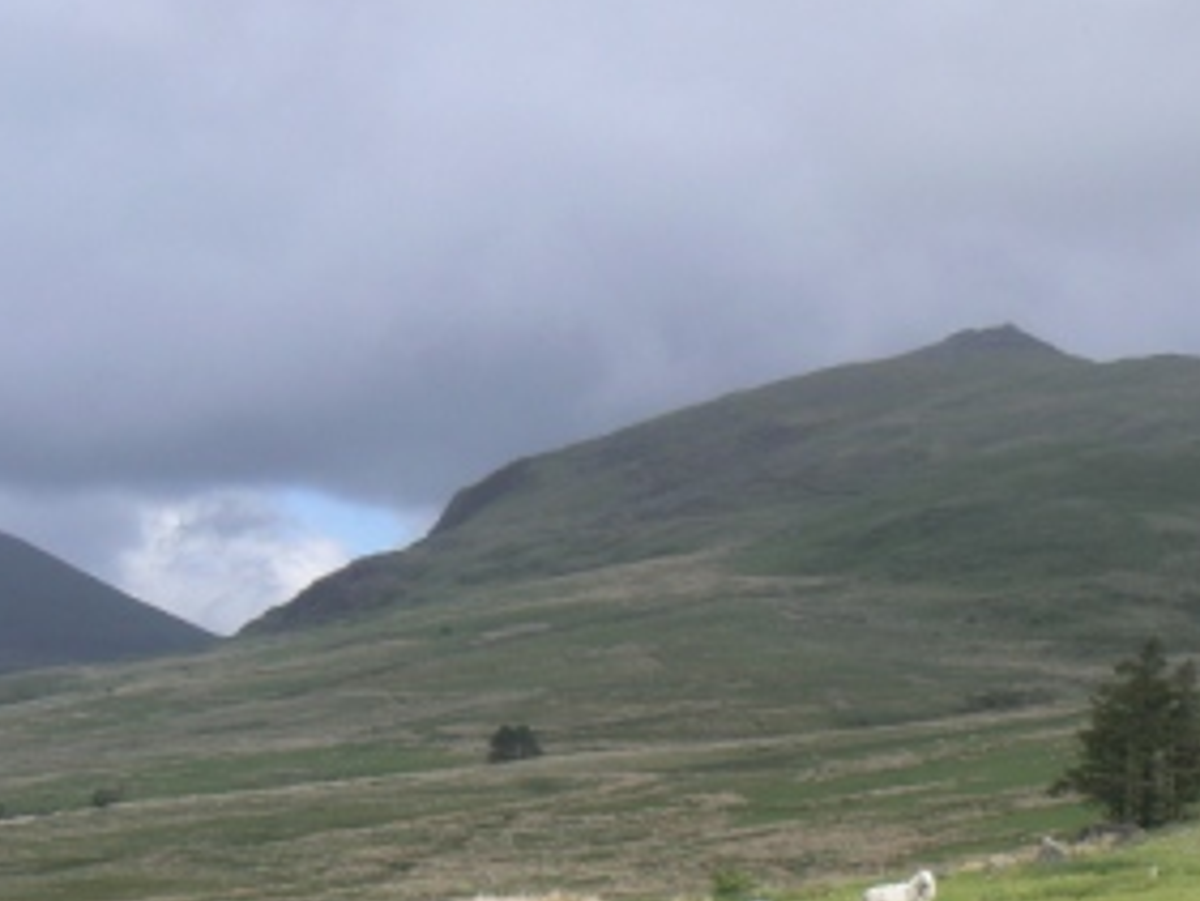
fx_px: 4370
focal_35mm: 126
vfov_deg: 11.8
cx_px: 837
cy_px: 598
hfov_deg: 15.6
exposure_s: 1/500
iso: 80
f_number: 6.3
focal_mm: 13.7
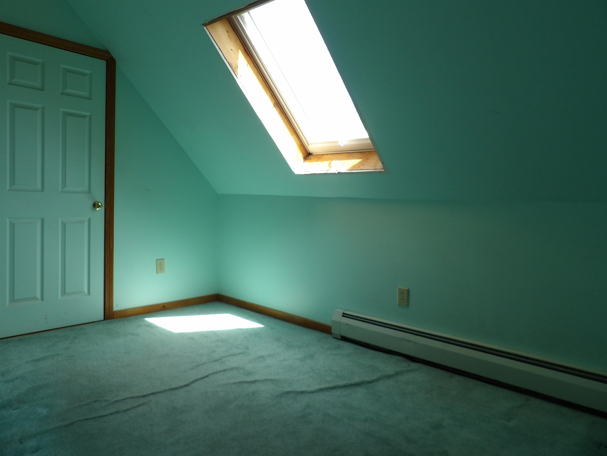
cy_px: 228
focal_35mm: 24
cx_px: 304
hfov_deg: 71.6
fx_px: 421
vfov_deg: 56.8
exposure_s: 1/45
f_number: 3.2
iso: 100
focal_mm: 4.3
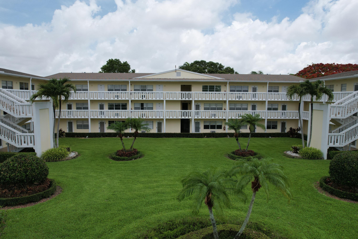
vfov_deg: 57.2
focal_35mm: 22
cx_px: 179
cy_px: 120
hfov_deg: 78.6
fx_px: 219
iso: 100
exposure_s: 1/2000
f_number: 2.8
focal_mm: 8.38
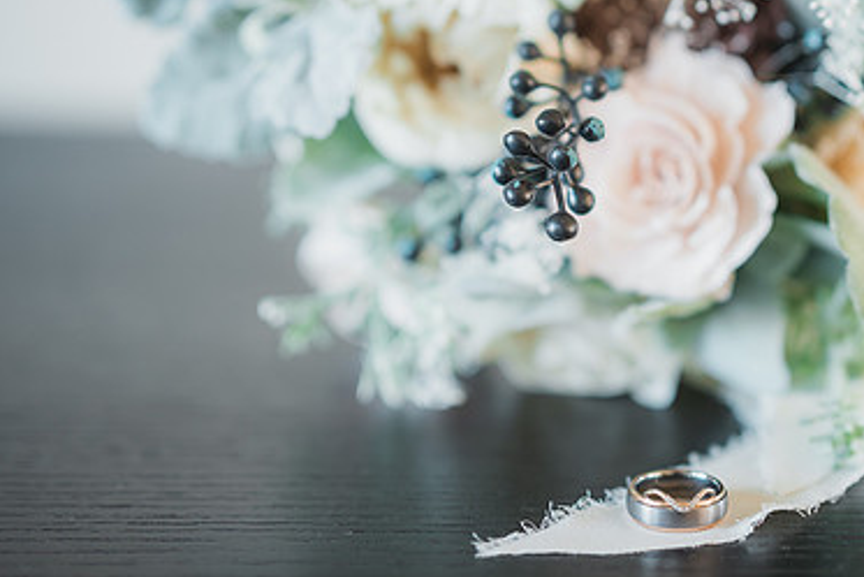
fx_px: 1873
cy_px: 235
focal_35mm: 78
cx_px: 595
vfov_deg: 17.5
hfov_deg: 25.8
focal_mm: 50
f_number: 1.4
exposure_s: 1/160
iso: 400
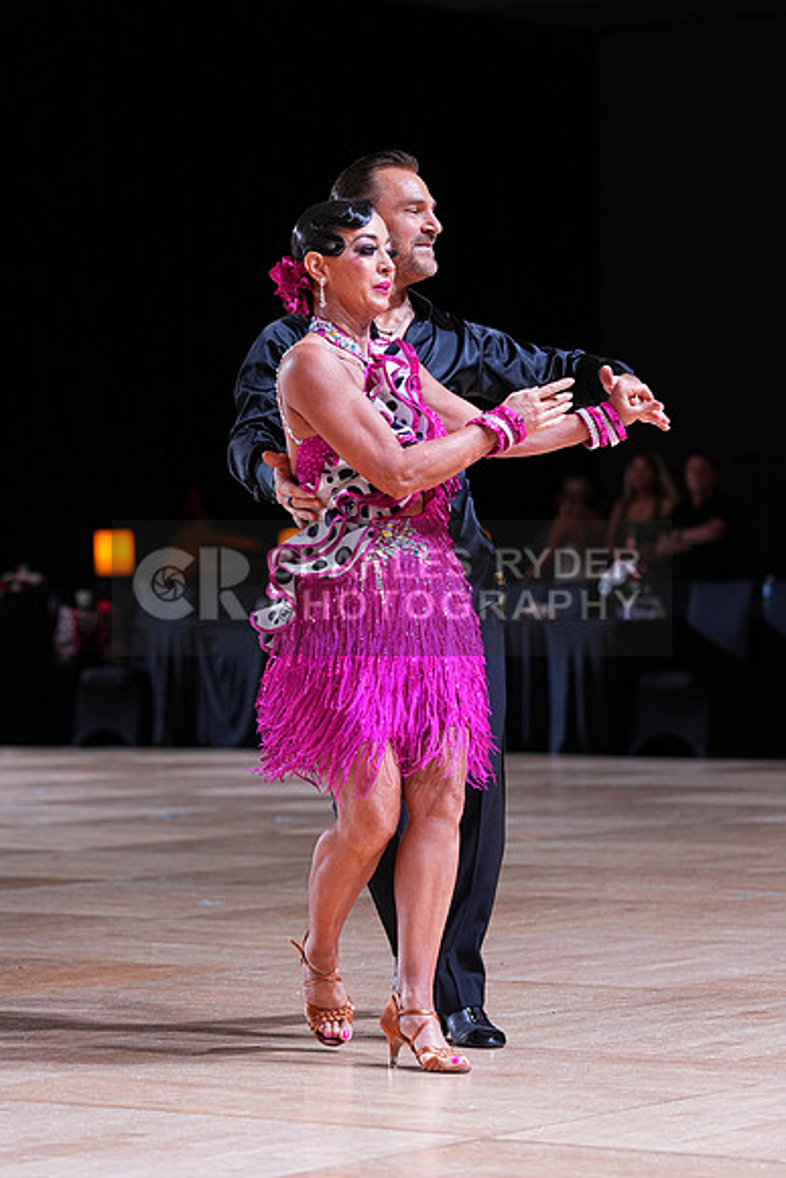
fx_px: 4255
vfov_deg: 15.8
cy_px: 589
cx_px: 393
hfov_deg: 10.6
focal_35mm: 130
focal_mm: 130
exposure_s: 1/400
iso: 1600
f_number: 4
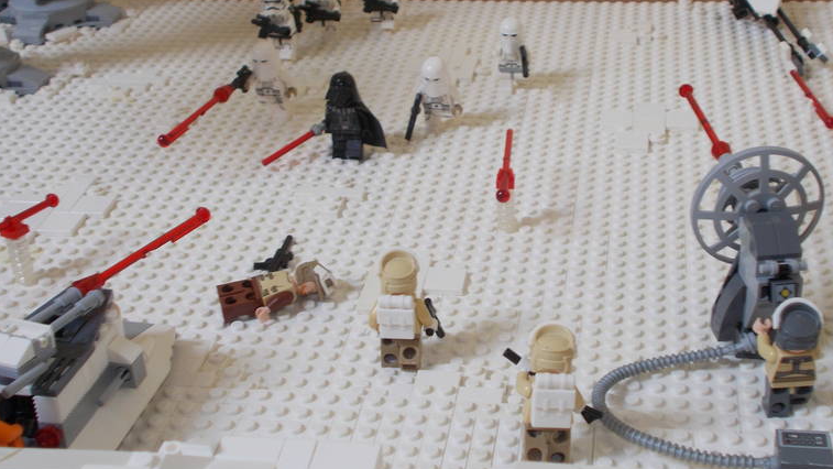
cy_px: 202
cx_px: 467
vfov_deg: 21.1
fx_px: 1259
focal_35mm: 57
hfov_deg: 36.6
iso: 80
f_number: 4.2
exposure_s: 1/30
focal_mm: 7.9
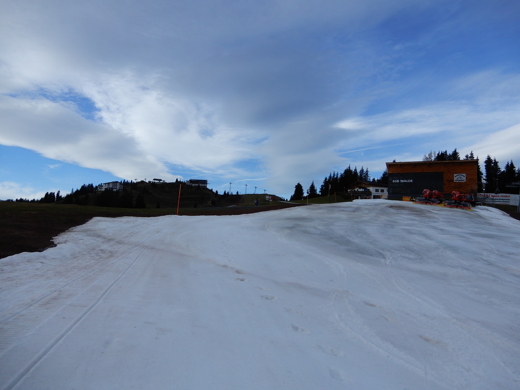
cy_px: 195
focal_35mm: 24
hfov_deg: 71.6
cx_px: 260
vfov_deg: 56.8
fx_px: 361
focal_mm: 4.3
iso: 80
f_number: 3.4
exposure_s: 1/800
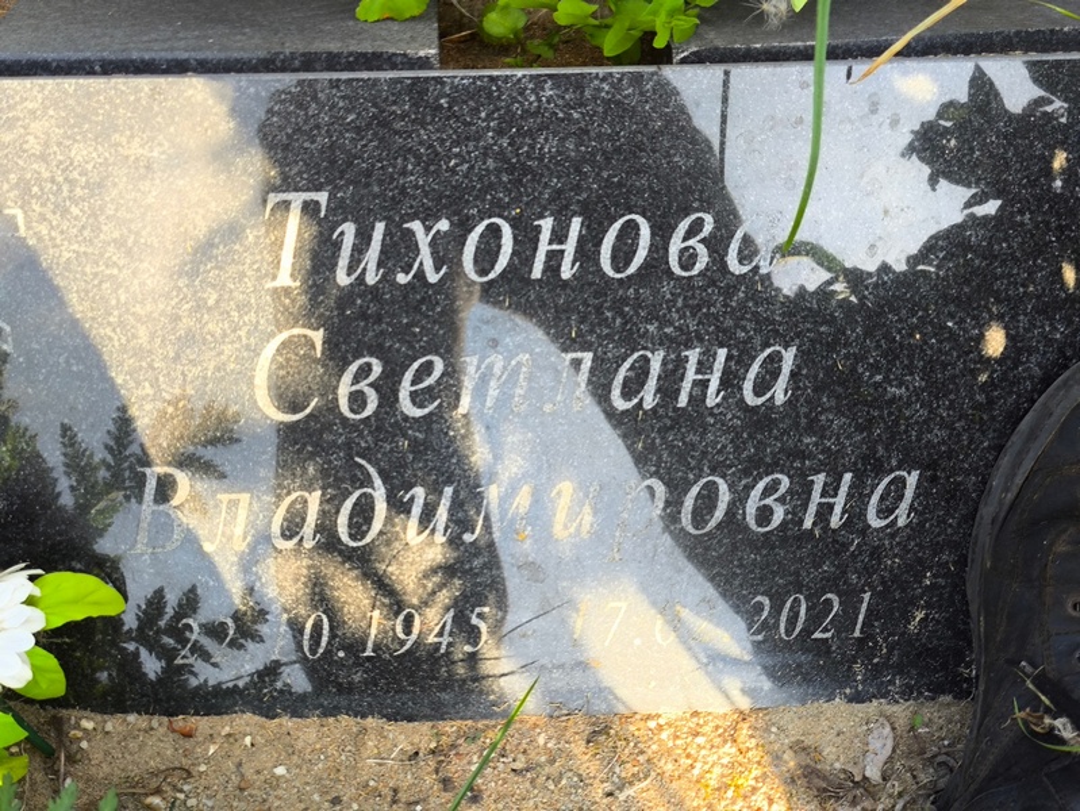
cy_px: 406
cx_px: 540
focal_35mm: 50
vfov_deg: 29.1
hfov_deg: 38.2
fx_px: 1561
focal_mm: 4.71
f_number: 1.7
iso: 50
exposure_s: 1/140
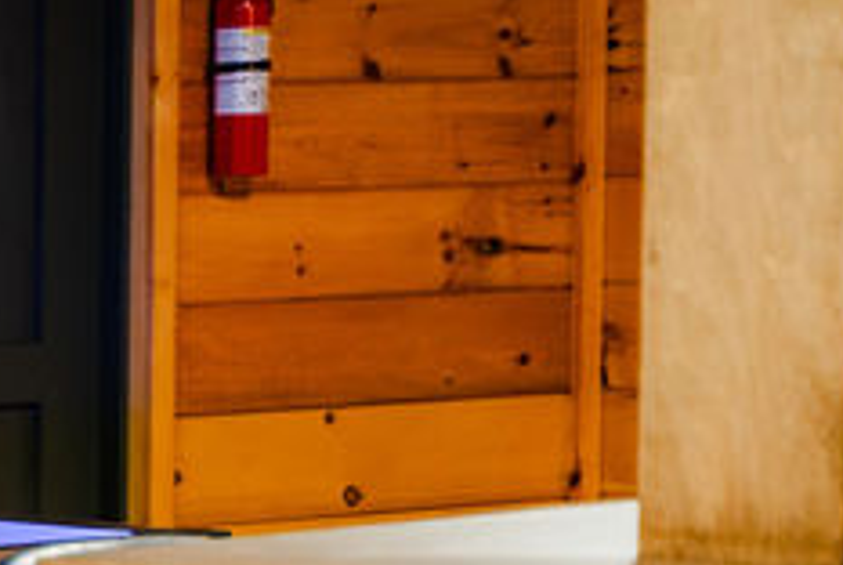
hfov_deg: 7.7
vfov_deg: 5.3
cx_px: -637
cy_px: 618
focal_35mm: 259
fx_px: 6072
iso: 800
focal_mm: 59
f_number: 2.8
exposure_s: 1/80
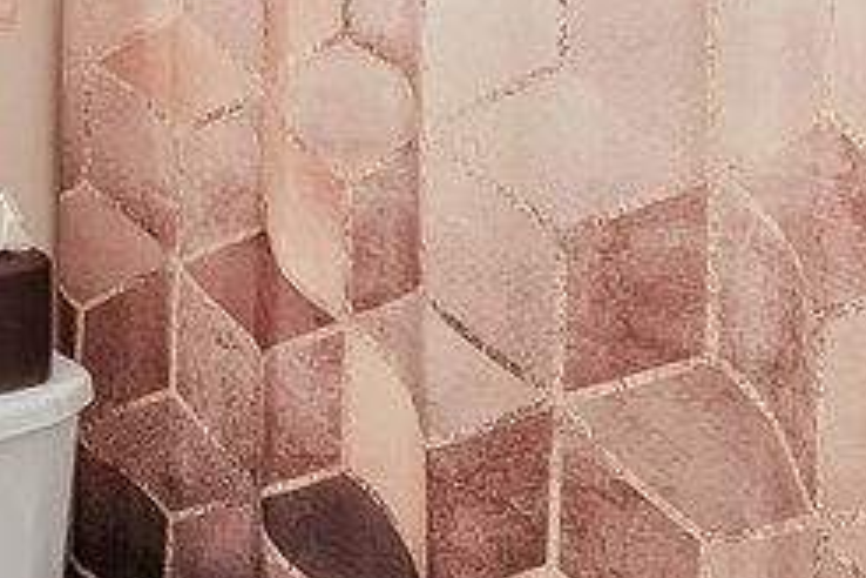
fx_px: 1275
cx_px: -11
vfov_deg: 23.3
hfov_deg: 34.0
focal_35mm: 53
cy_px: -122
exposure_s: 1/25
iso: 400
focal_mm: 12
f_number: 8
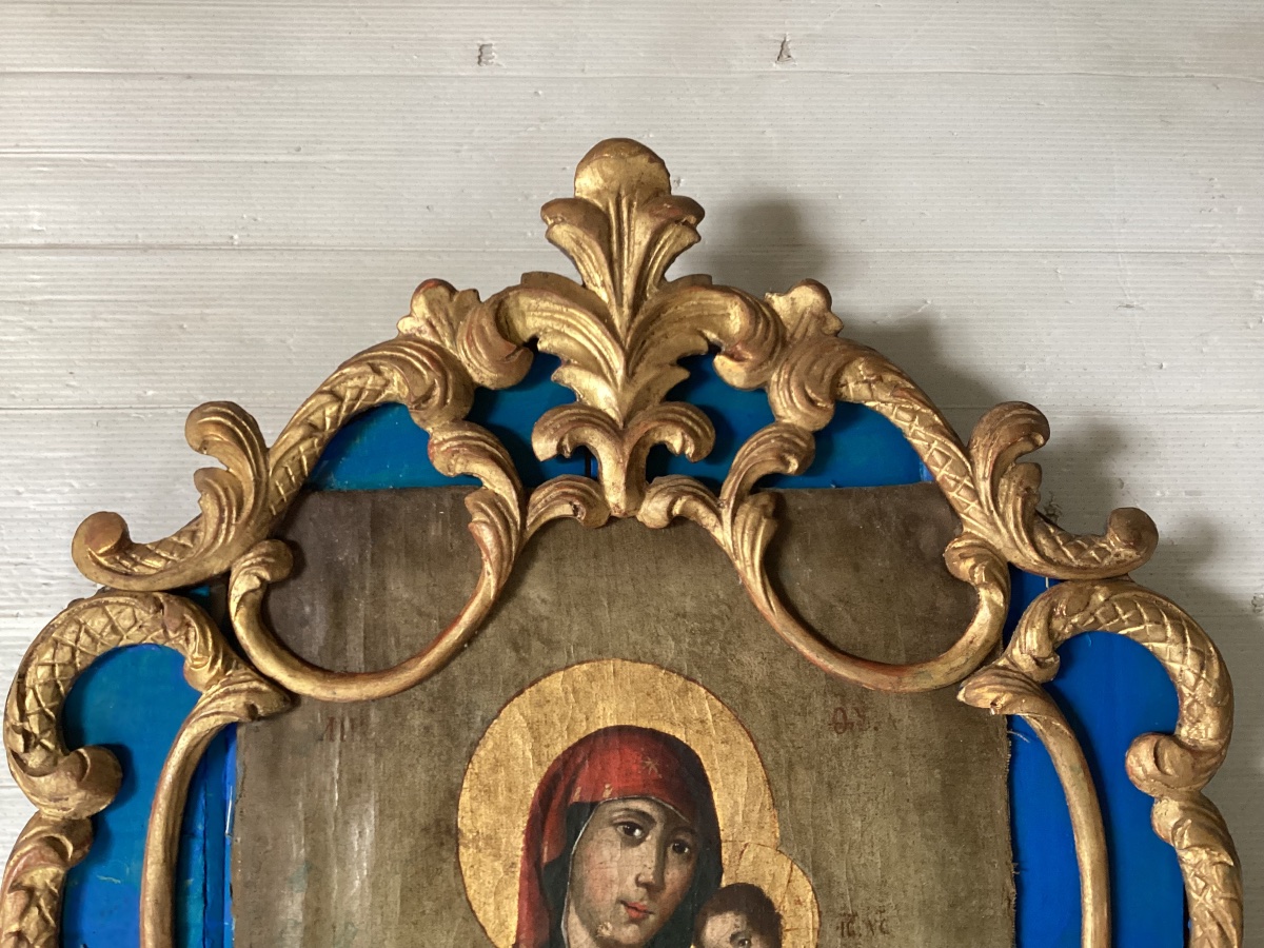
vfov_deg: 45.4
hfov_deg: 58.4
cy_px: 474
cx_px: 632
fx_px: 1132
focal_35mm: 31
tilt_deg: -80.3
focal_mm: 3.3
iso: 250
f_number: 2.4
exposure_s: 1/50
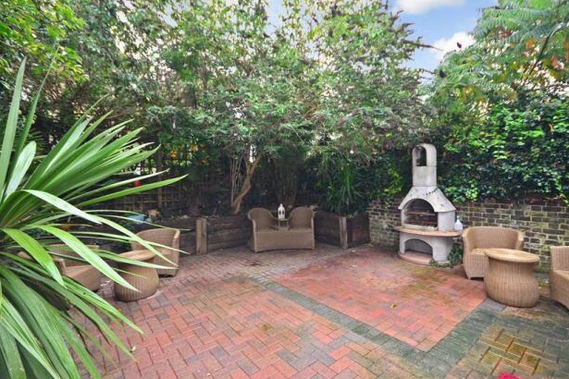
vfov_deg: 73.7
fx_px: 253
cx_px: 290
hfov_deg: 96.7
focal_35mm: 16
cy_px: 191
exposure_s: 1/40
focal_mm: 10
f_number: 5.6
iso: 400
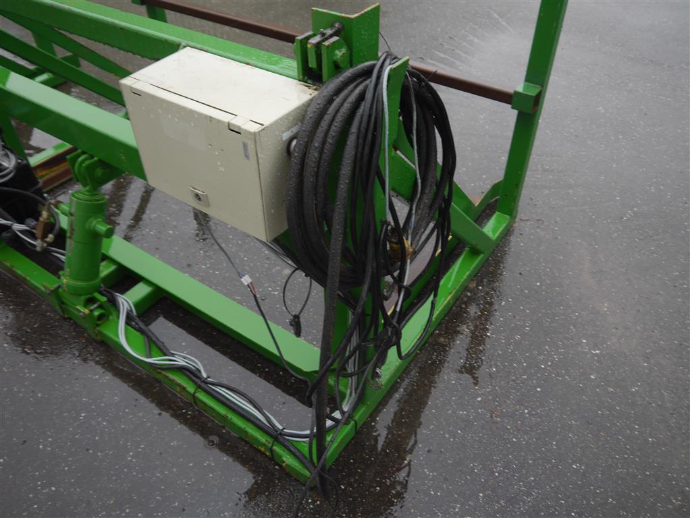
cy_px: 259
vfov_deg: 49.8
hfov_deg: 63.4
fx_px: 559
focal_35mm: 28
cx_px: 345
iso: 160
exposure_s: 1/100
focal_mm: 14
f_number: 3.5
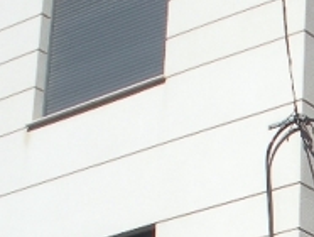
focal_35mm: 169
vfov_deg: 8.5
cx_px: 611
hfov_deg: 10.8
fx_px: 1535
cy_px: 389
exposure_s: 1/437
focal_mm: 6.3
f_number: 5.6
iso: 64
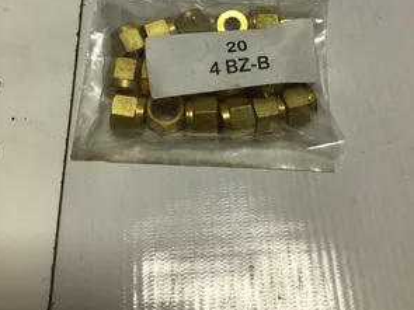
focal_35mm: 42
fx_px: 502
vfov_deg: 33.6
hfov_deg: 44.8
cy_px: 73
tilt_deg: -63.7
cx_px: 205
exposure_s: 1/294
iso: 25
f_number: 2.4
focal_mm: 3.3
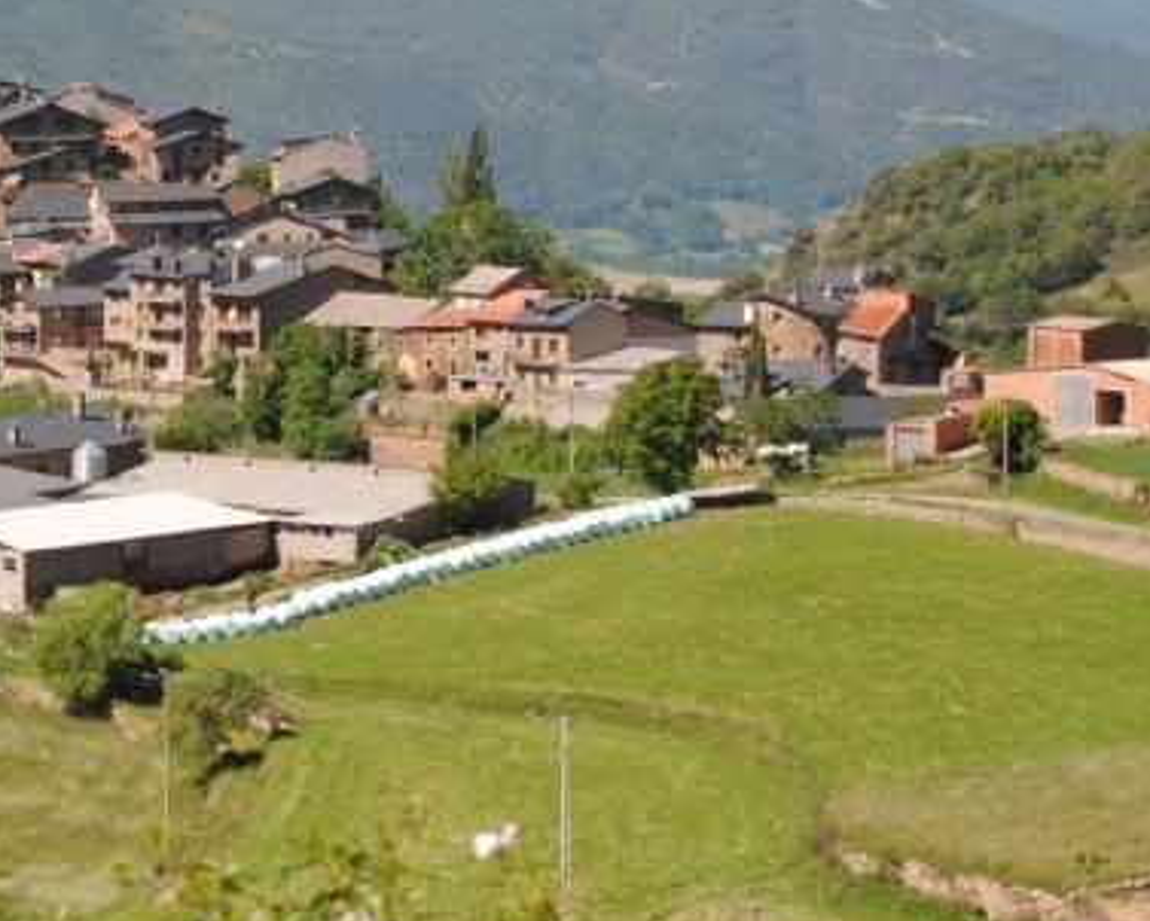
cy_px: 444
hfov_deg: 9.1
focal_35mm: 210
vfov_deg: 7.4
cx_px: -12
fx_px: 7161
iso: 200
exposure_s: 1/320
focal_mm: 55
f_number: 9
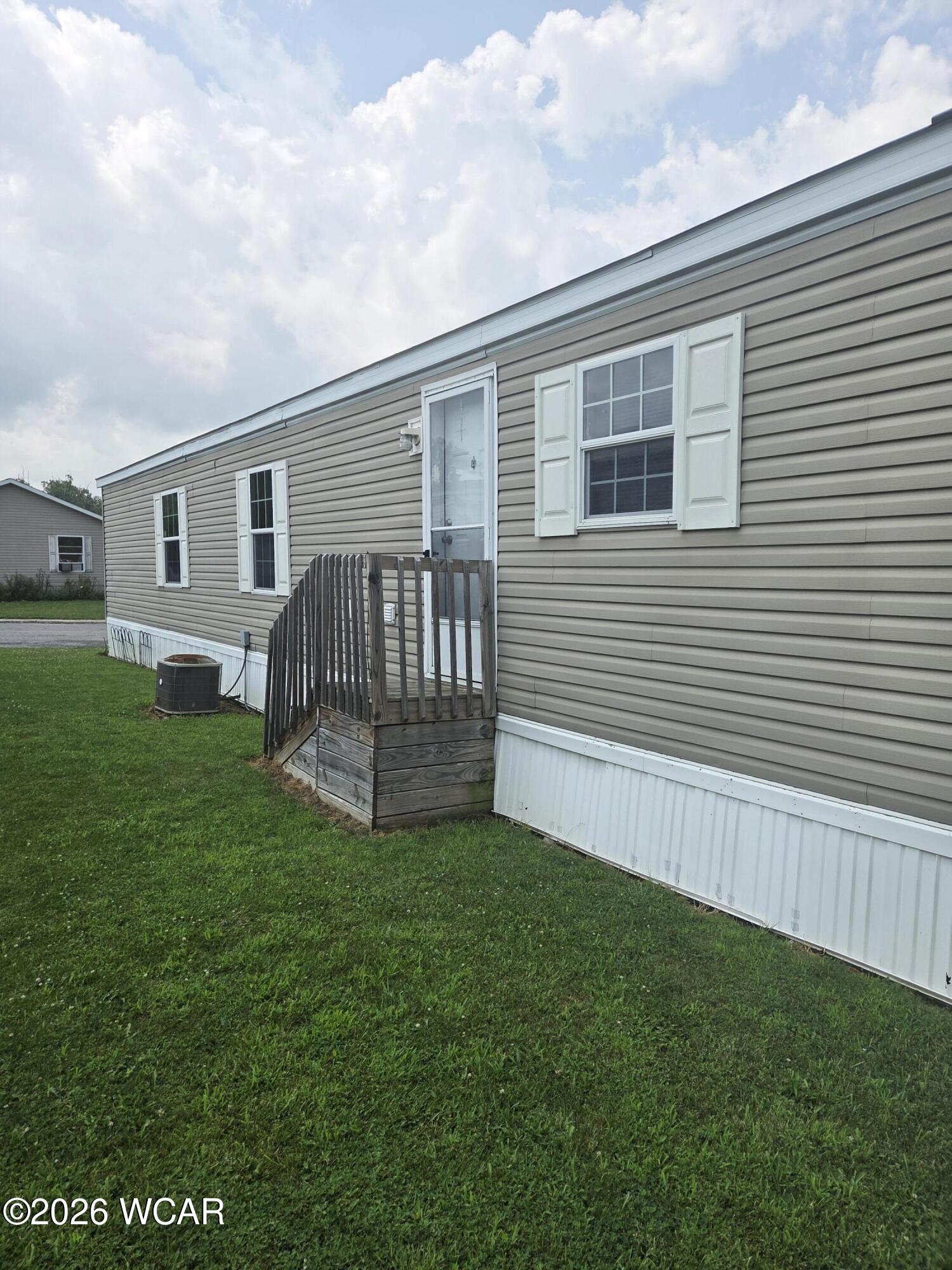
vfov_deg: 73.9
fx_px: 843
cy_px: 635
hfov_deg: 58.9
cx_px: 476
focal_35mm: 23
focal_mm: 5.4
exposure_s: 1/5004
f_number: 1.8
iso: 80
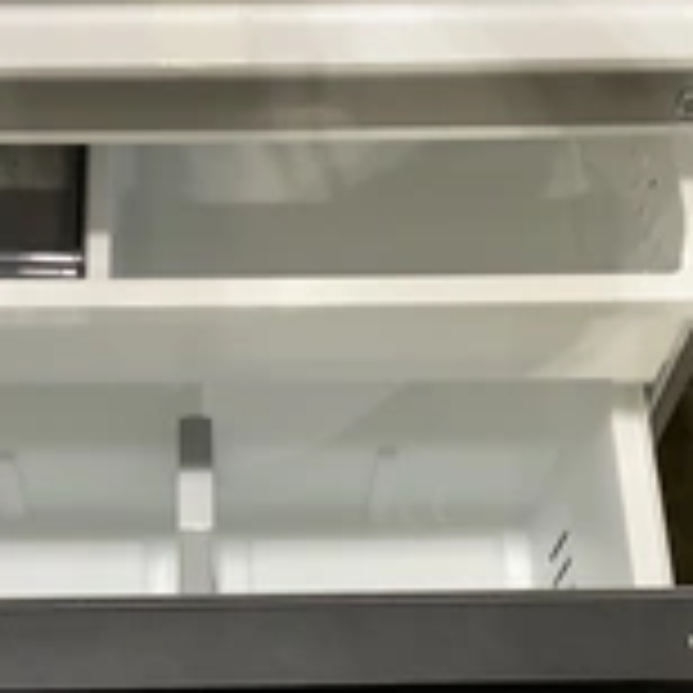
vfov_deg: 23.9
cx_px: 198
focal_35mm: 71
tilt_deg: -63.6
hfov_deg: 24.1
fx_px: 1608
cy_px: 567
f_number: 2.4
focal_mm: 3.3
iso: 320
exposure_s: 1/40
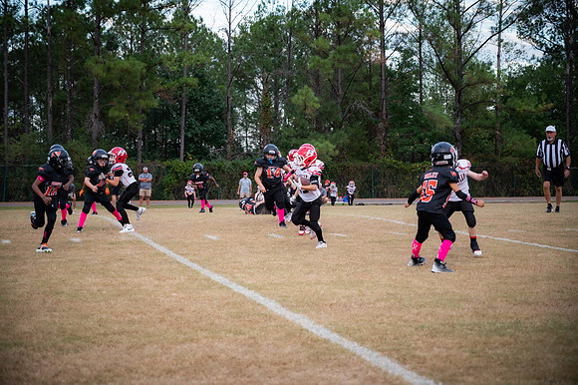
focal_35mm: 70
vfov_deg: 19.4
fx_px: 1123
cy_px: 192
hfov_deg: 28.9
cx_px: 289
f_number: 4
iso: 1250
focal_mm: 70
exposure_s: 1/640
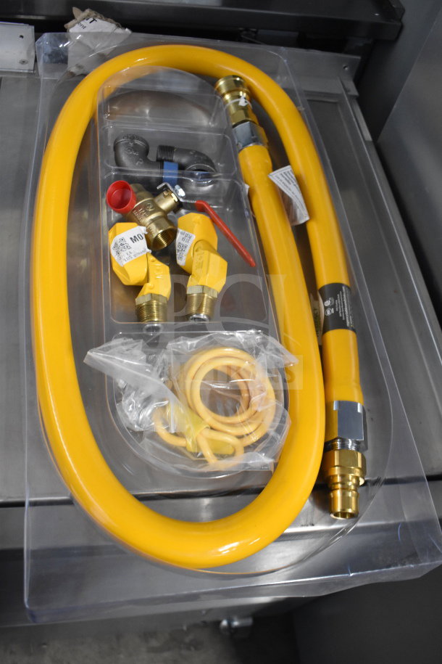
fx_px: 608
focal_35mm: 33
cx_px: 221
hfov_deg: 40.0
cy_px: 332
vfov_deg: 57.2
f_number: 3.8
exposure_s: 1/30
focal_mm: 22
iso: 2500
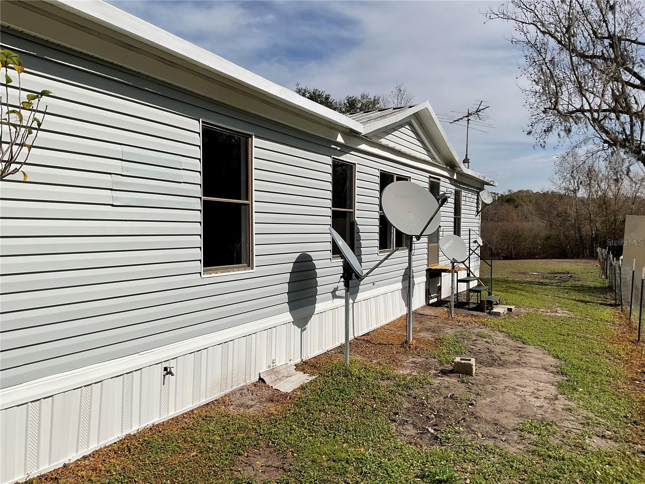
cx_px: 322
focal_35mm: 29
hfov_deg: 61.7
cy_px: 242
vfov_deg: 48.2
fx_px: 540
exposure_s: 1/5814
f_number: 1.8
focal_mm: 3
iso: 16
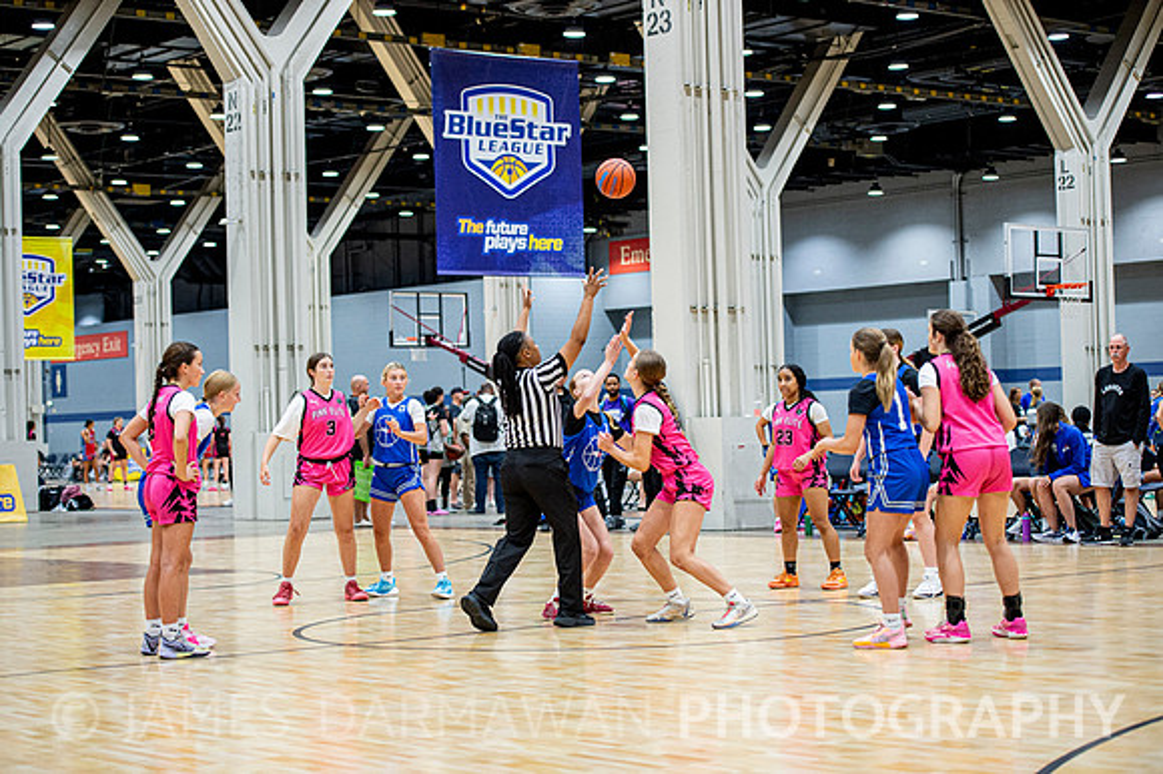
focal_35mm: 70
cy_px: 387
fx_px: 2260
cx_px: 582
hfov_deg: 28.9
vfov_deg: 19.4
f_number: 2.8
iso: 2000
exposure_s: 1/320
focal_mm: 70
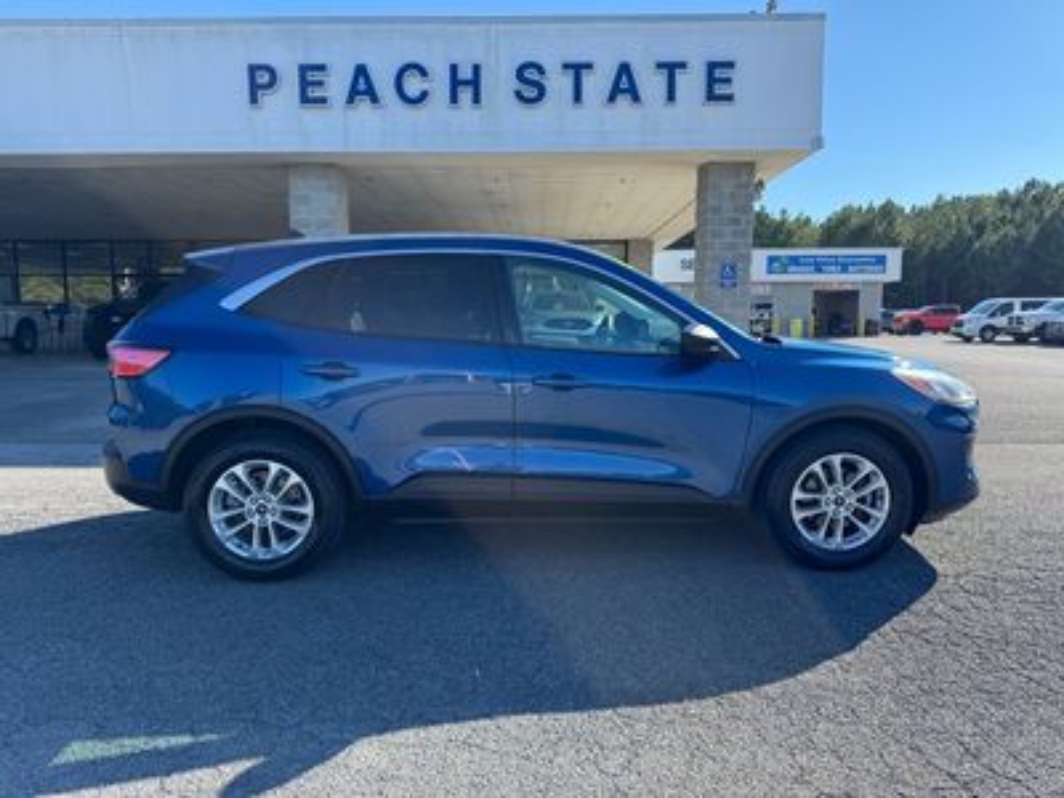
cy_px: 399
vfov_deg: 56.8
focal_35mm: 24
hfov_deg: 71.6
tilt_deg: -6.3
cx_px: 532
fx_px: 738
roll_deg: +0.8
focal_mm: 6.76
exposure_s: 1/1151
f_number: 1.78
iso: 80
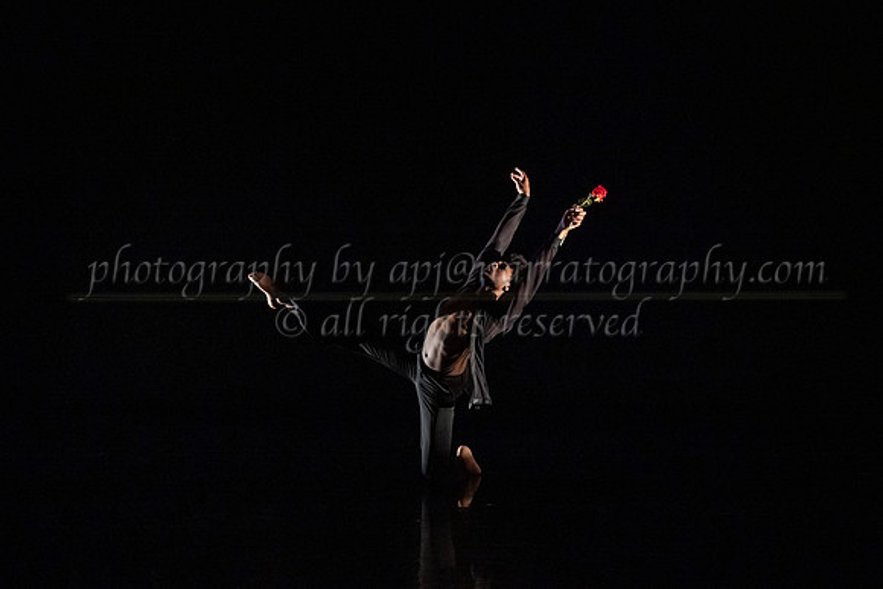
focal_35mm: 120
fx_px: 2952
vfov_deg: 11.4
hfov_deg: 17.0
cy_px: 295
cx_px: 396
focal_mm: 100
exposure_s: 1/500
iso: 5000
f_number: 2.8
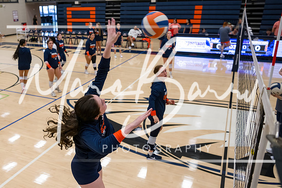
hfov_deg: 55.8
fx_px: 260
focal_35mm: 33
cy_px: 97
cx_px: 94
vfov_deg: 39.8
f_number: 2.8
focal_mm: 24
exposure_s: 1/1000
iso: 2000
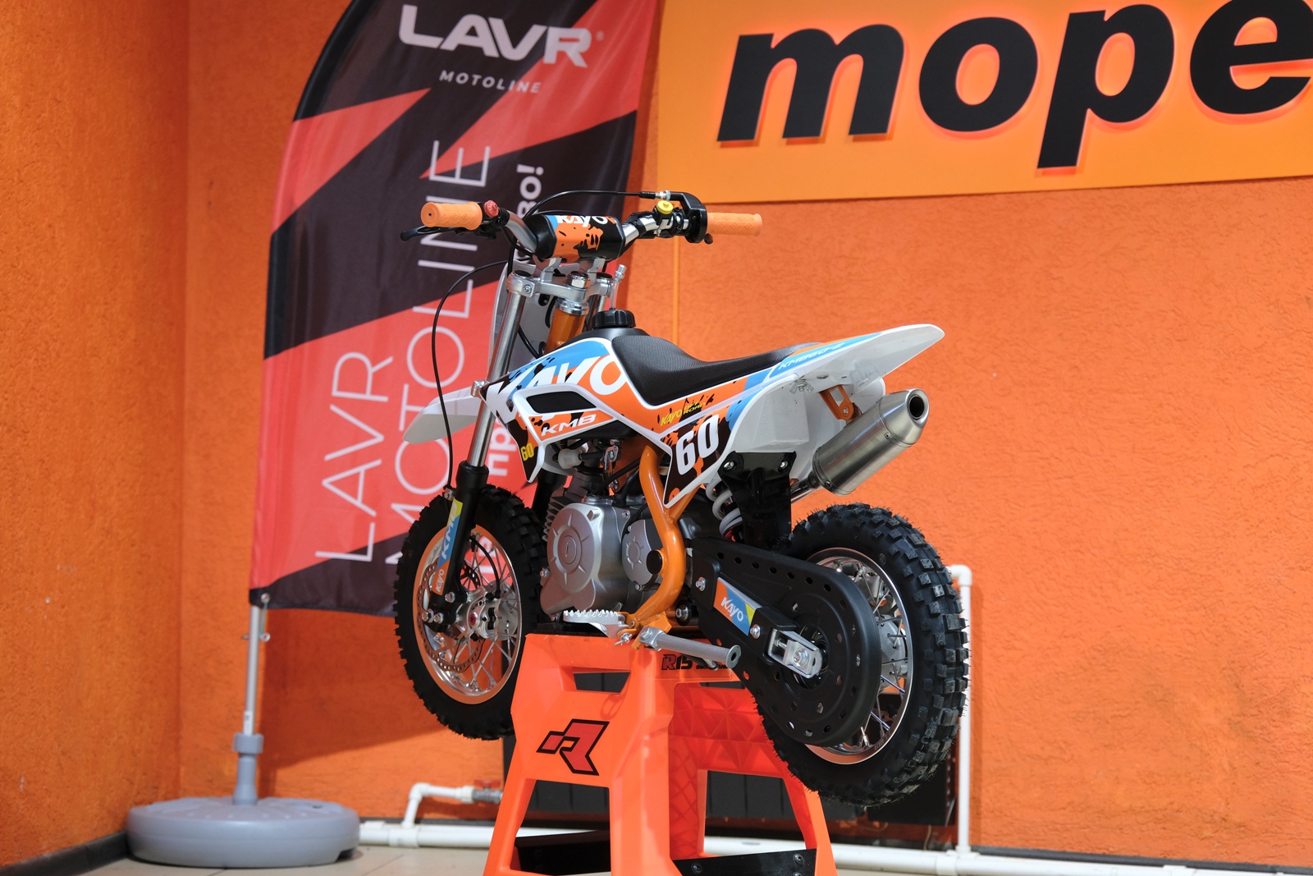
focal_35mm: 73
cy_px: 438
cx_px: 656
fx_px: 2663
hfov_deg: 27.7
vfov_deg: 18.7
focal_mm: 48.5
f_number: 4
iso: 1250
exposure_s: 1/60
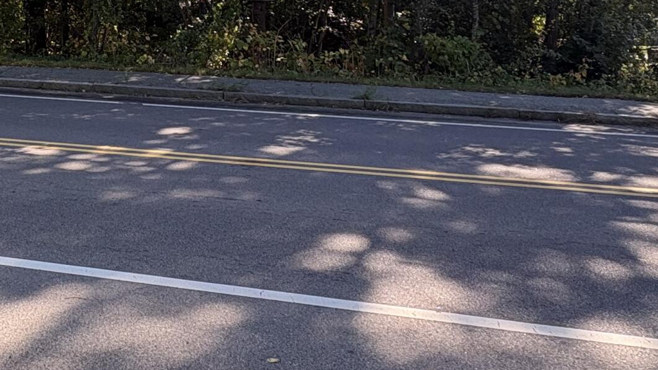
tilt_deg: +2.4
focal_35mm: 43
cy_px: -44
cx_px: 67
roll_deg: -1.0
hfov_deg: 43.3
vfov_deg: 25.6
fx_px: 750
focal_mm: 2.22
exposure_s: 1/217
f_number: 2.2
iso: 50
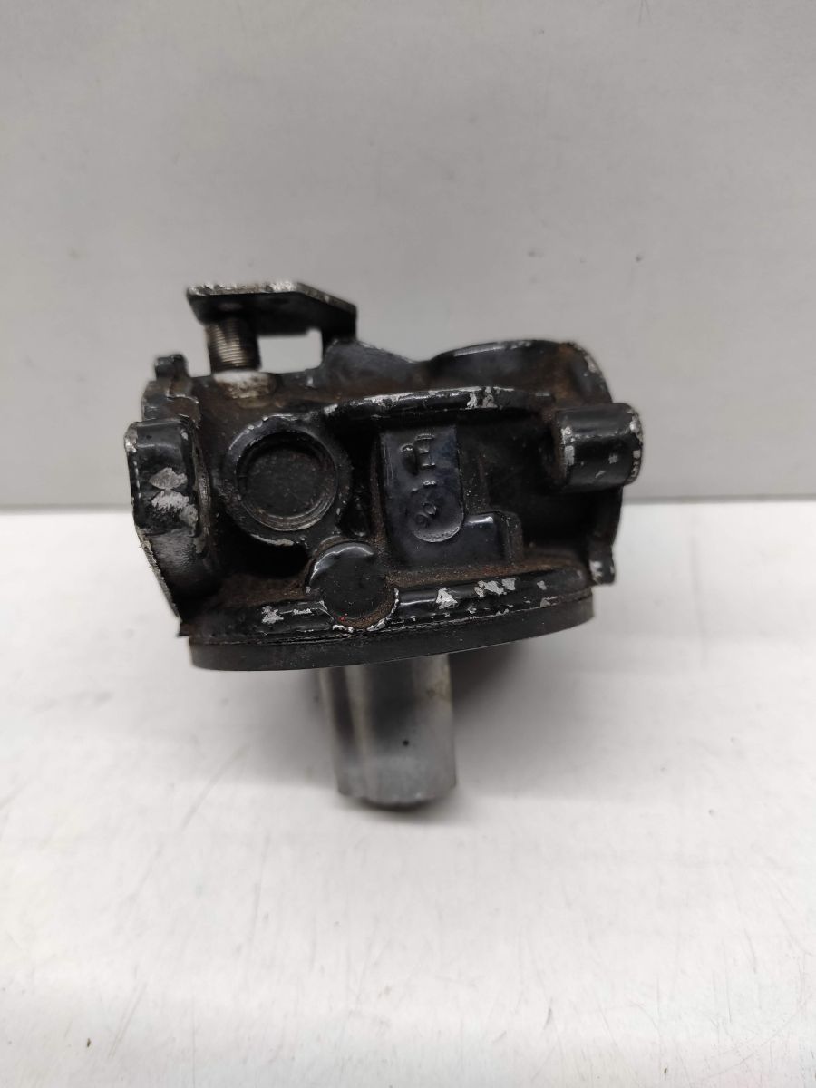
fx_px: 817
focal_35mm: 26
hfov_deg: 53.1
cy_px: 544
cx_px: 408
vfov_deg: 67.3
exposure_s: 1/100
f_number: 1.75
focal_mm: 4.77
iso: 198
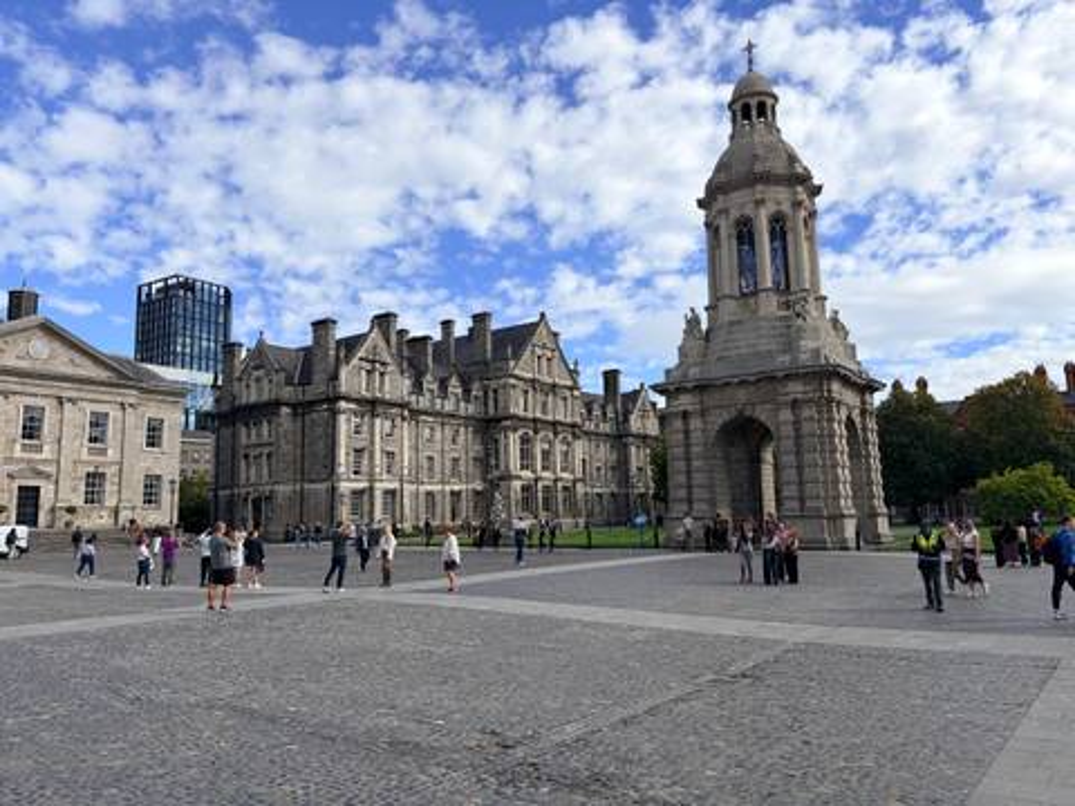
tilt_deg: +9.2
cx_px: 538
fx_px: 807
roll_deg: +2.0
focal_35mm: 26
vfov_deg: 53.1
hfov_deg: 67.3
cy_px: 403
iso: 64
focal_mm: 5.96
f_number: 1.6
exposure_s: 1/5348
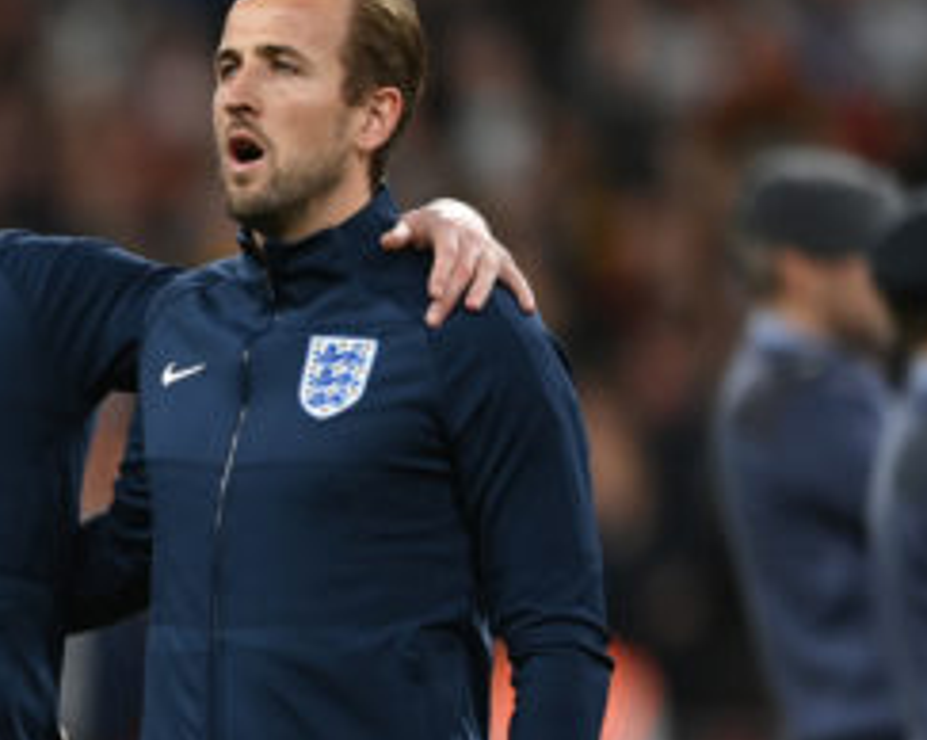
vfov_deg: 1.3
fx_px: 31827
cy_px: 694
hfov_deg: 1.7
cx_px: -439
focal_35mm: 1161
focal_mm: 400
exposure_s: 1/640
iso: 800
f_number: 3.2
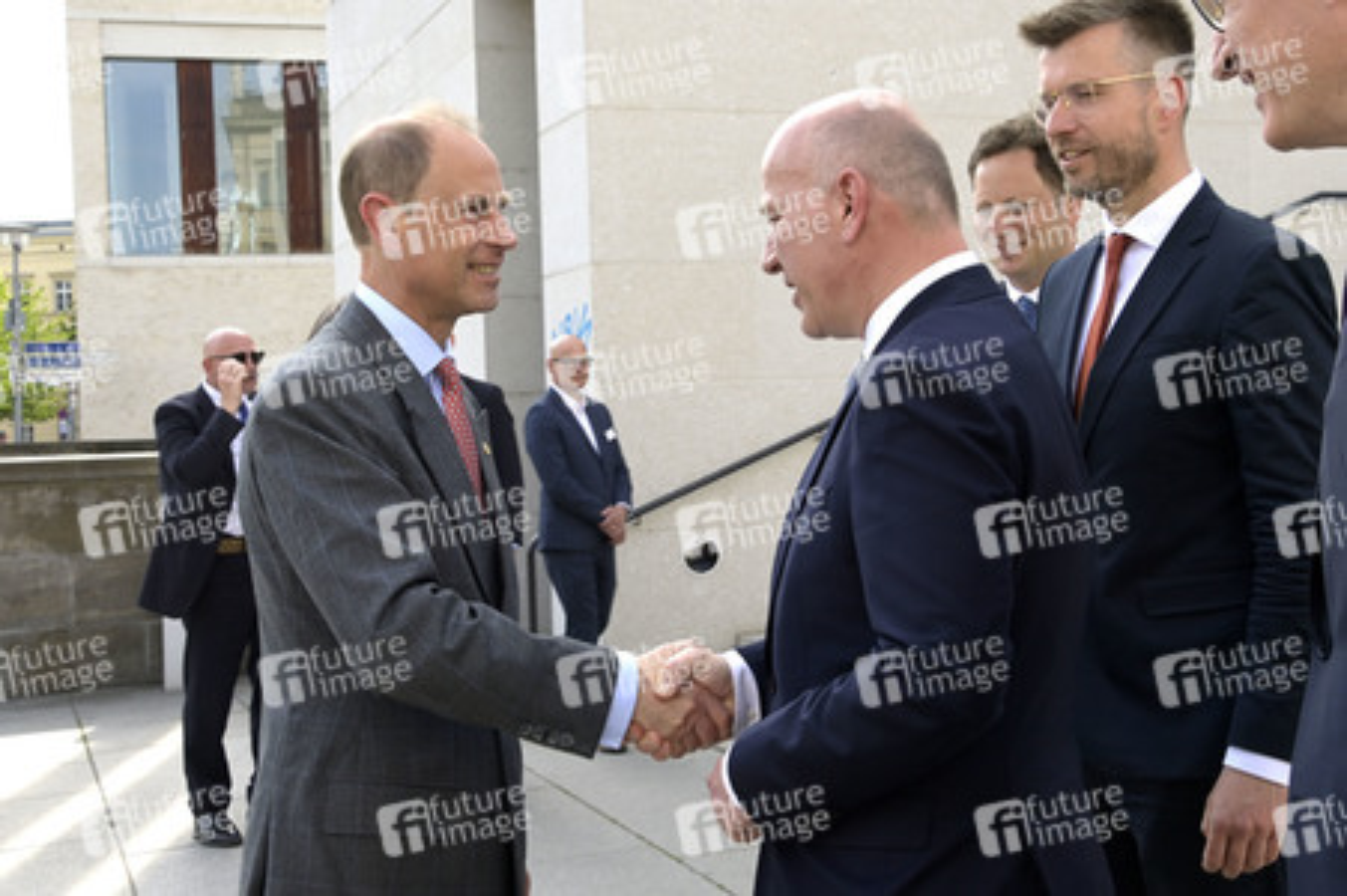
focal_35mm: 48
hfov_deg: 41.1
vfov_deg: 28.0
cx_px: 674
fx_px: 1795
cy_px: 448
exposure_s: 1/125
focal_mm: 48
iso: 320
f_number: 13
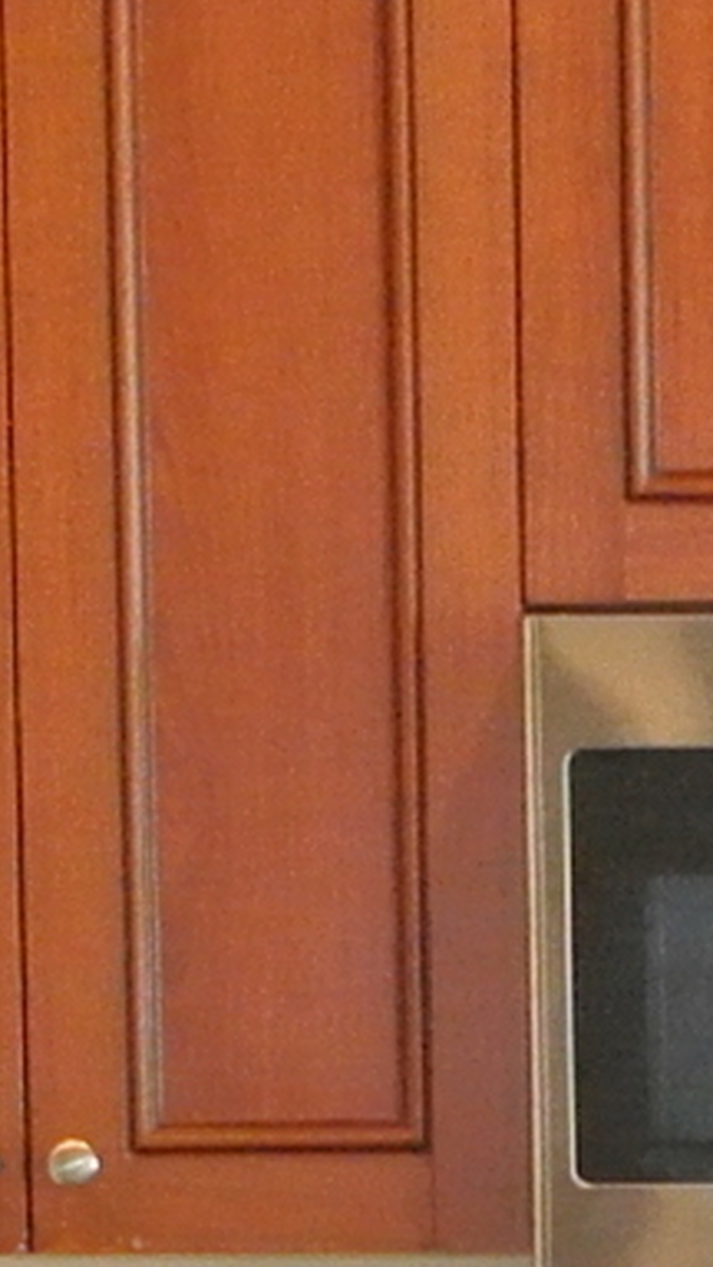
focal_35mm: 214
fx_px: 7193
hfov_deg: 5.6
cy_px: 2108
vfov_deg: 9.7
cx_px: 1400
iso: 900
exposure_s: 1/60
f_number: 2.8
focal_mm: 10
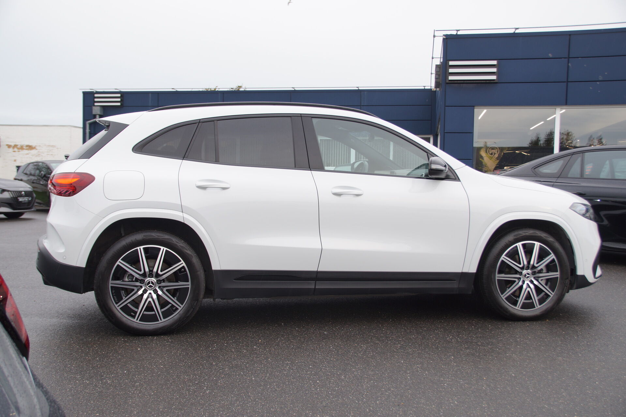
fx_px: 626
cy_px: 208
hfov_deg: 53.2
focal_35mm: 36
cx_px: 313
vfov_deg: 36.8
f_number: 4.5
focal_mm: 24
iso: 100
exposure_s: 1/80
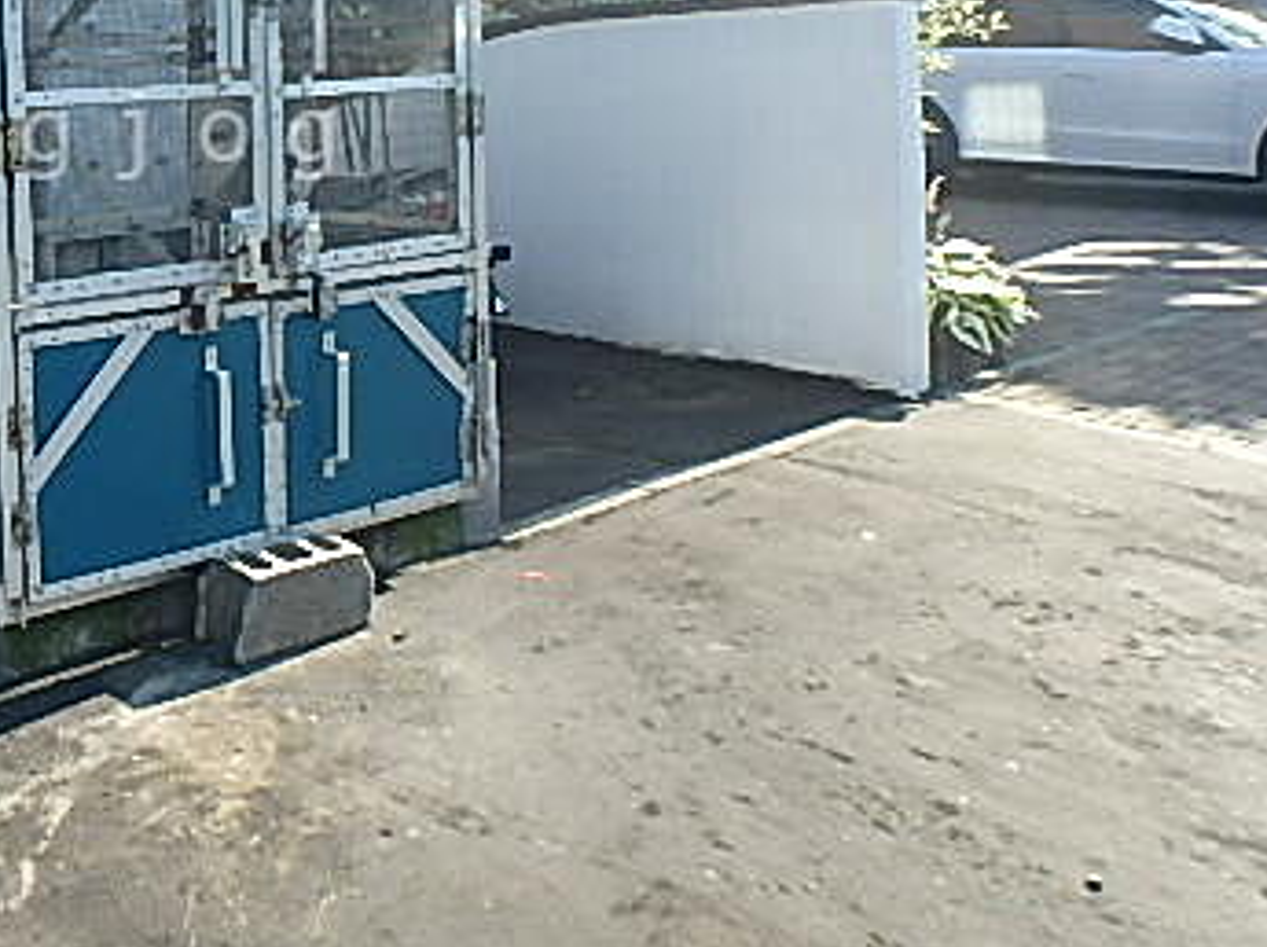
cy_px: 136
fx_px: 1426
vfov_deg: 35.1
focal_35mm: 39
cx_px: 103
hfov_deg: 43.4
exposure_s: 1/320
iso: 125
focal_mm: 3.7
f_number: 3.5
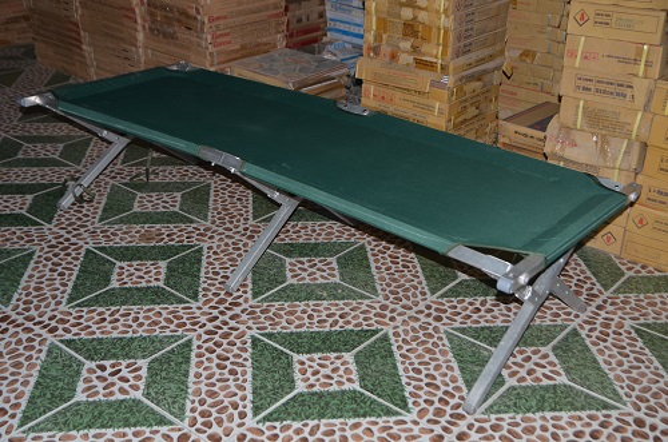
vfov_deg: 30.7
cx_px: 334
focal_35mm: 44
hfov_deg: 45.0
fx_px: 805
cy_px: 221
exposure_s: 1/60
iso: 250
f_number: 3.5
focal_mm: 29
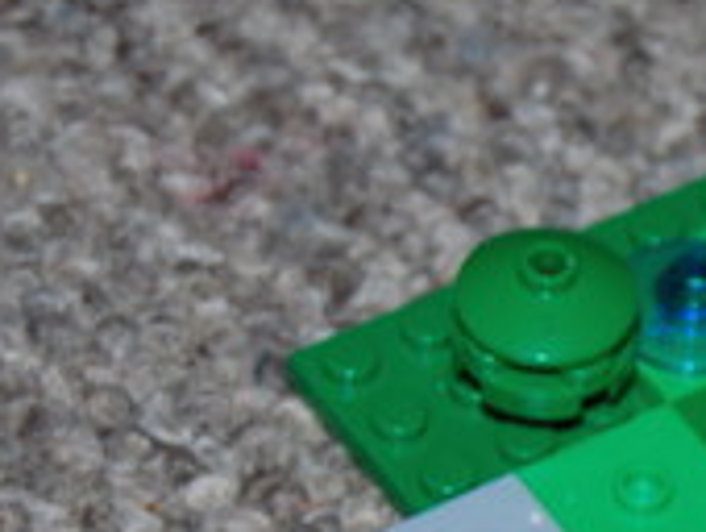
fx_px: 5923
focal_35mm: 290
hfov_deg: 6.7
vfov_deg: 5.1
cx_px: 1034
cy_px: 756
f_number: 5
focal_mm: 38
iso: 200
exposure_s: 1/60
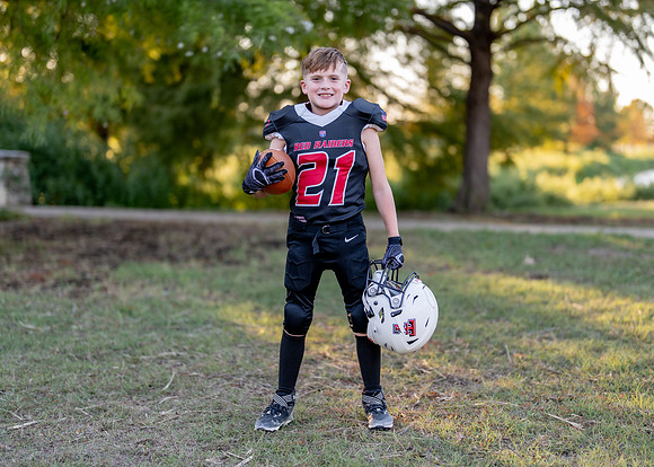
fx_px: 1164
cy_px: 226
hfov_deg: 31.4
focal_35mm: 63
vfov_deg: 22.7
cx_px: 339
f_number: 1.2
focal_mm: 50
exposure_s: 1/400
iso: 100
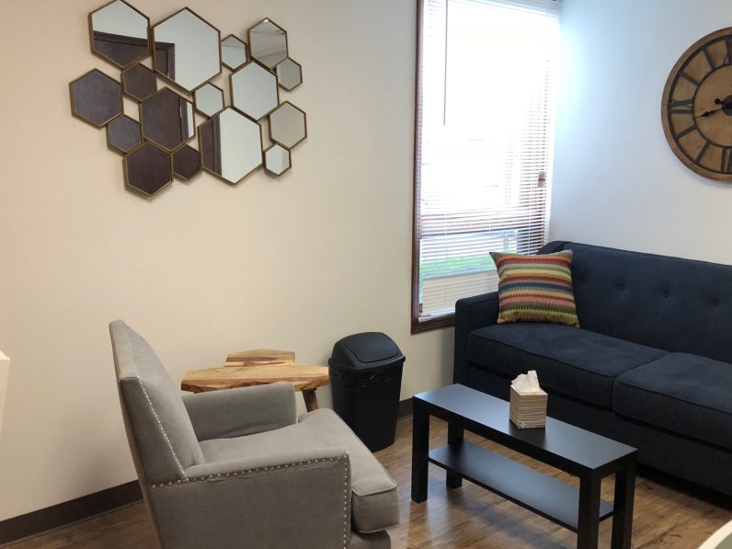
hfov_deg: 51.2
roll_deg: -1.4
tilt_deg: -9.3
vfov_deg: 39.6
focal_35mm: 36
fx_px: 761
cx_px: 418
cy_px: 259
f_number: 1.8
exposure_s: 1/30
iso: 32
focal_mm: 3.99
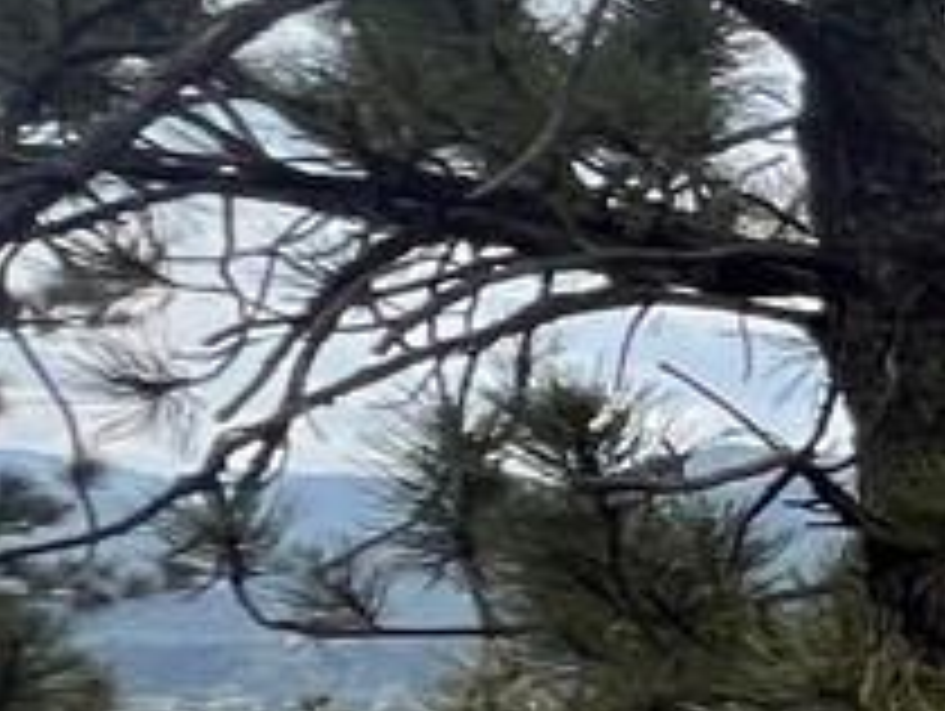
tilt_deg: -5.3
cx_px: 3519
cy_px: 1206
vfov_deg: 13.7
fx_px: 2706
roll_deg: -3.5
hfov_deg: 8.9
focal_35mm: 99
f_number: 1.8
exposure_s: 1/911
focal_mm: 1.57
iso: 32
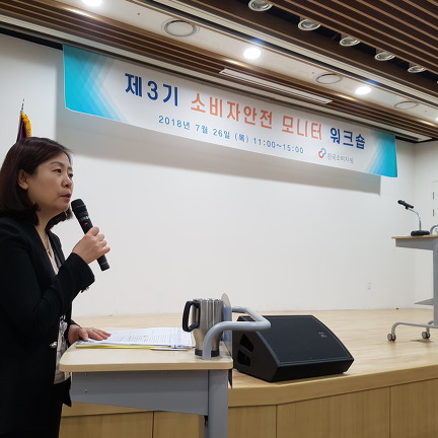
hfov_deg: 52.2
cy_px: 218
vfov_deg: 52.5
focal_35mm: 31
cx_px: 174
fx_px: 444
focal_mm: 4.2
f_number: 1.7
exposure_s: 1/60
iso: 80
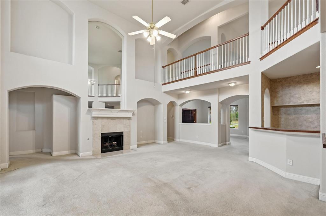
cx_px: 163
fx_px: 145
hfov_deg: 96.8
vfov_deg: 73.6
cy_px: 108
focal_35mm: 16
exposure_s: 1/800
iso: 1000
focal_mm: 16
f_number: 7.1
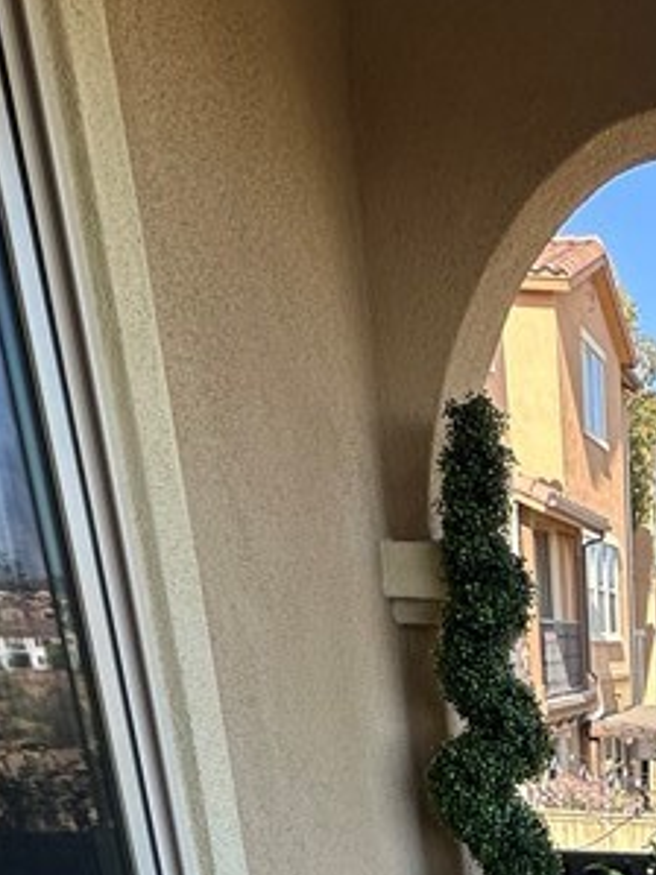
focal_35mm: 48
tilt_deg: -22.7
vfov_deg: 30.6
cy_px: 1156
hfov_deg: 25.6
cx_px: 876
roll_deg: -2.9
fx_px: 1214
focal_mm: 2.22
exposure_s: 1/355
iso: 40
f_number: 2.2
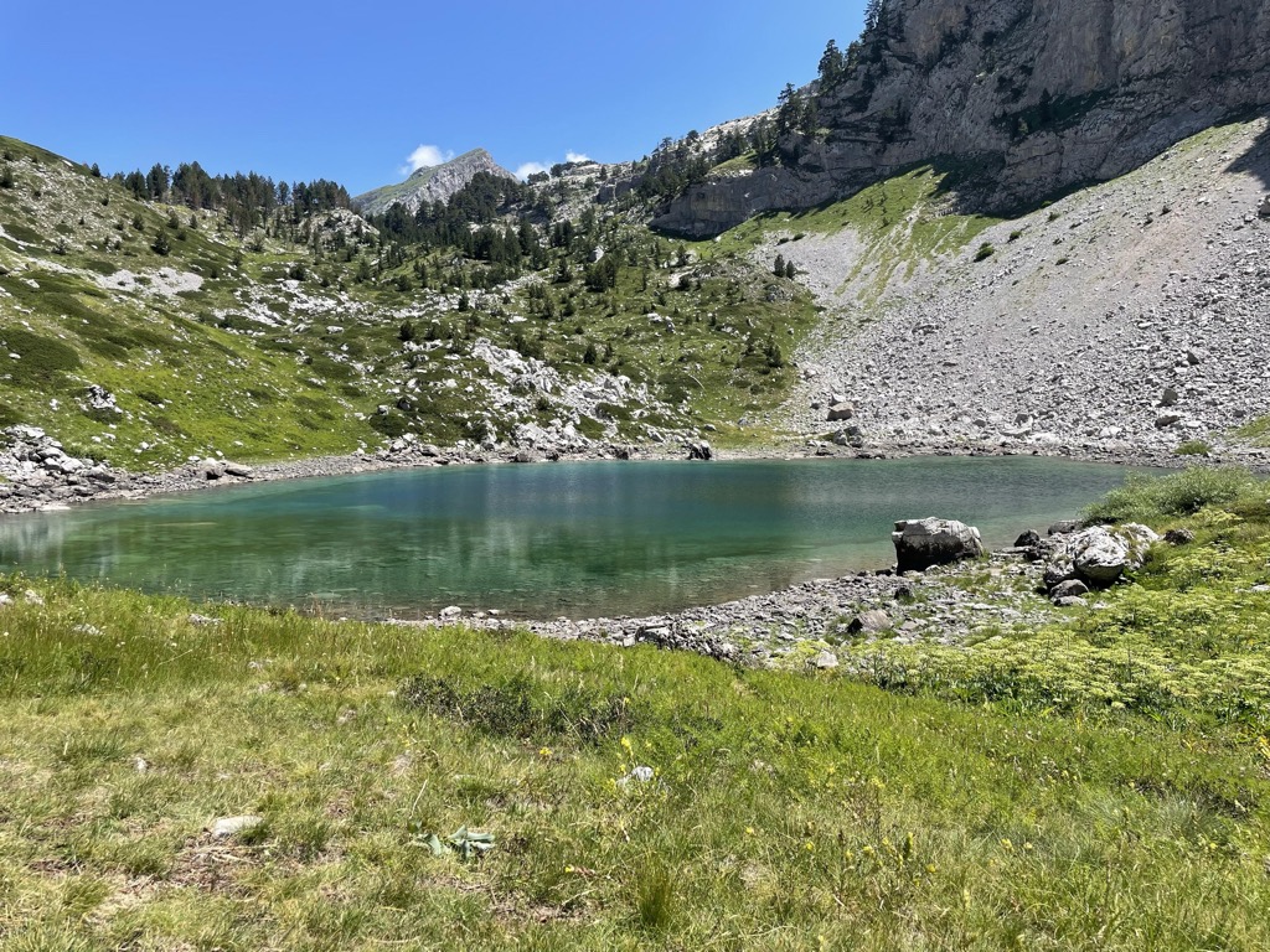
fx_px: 954
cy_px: 476
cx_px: 635
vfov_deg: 53.1
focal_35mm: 26
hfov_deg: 67.3
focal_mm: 4.2
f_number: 1.6
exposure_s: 1/2257
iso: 32
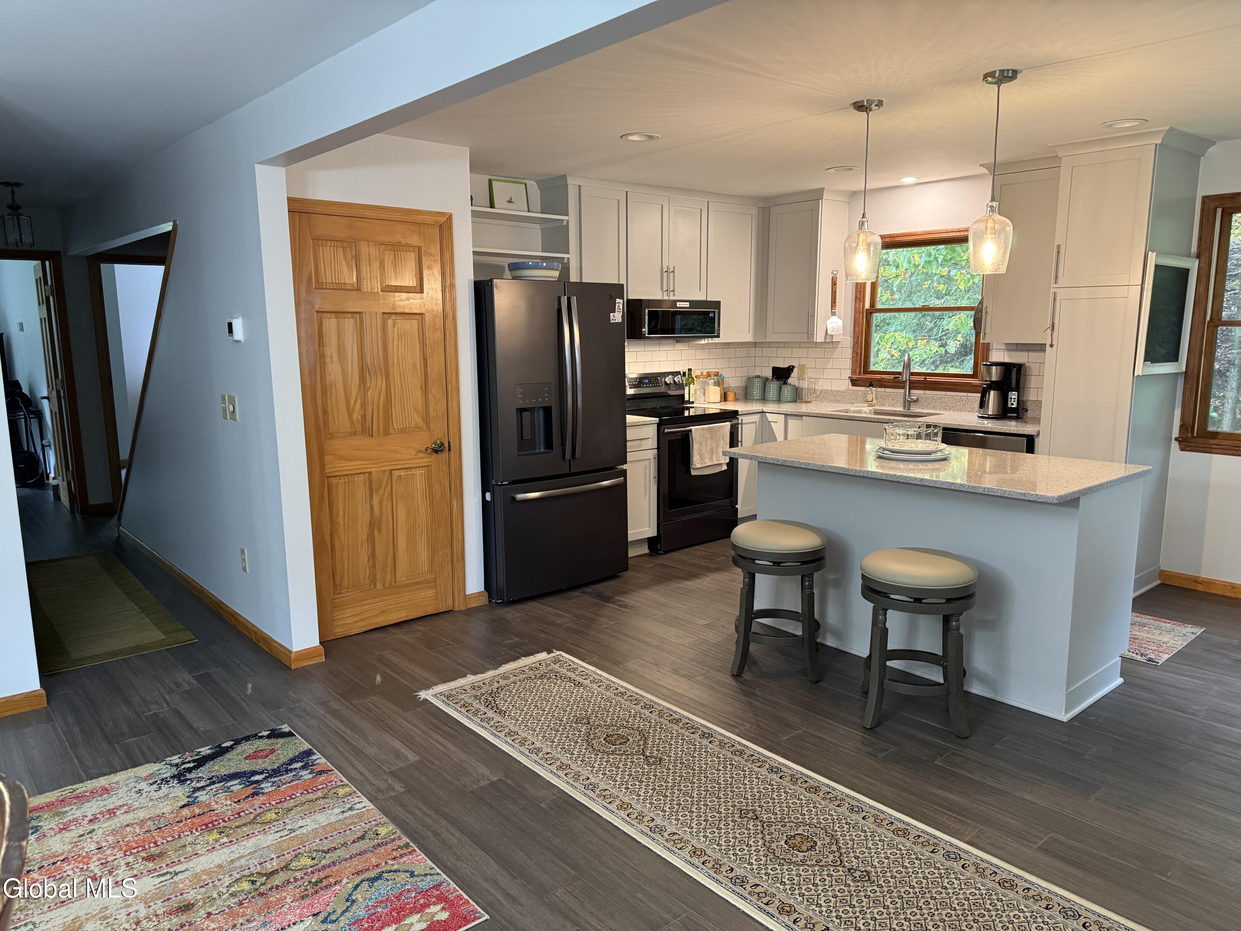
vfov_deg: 56.8
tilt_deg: -8.9
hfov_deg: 71.6
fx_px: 860
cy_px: 466
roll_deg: +0.7
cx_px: 620
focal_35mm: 24
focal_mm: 6.76
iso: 400
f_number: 1.78
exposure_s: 1/60
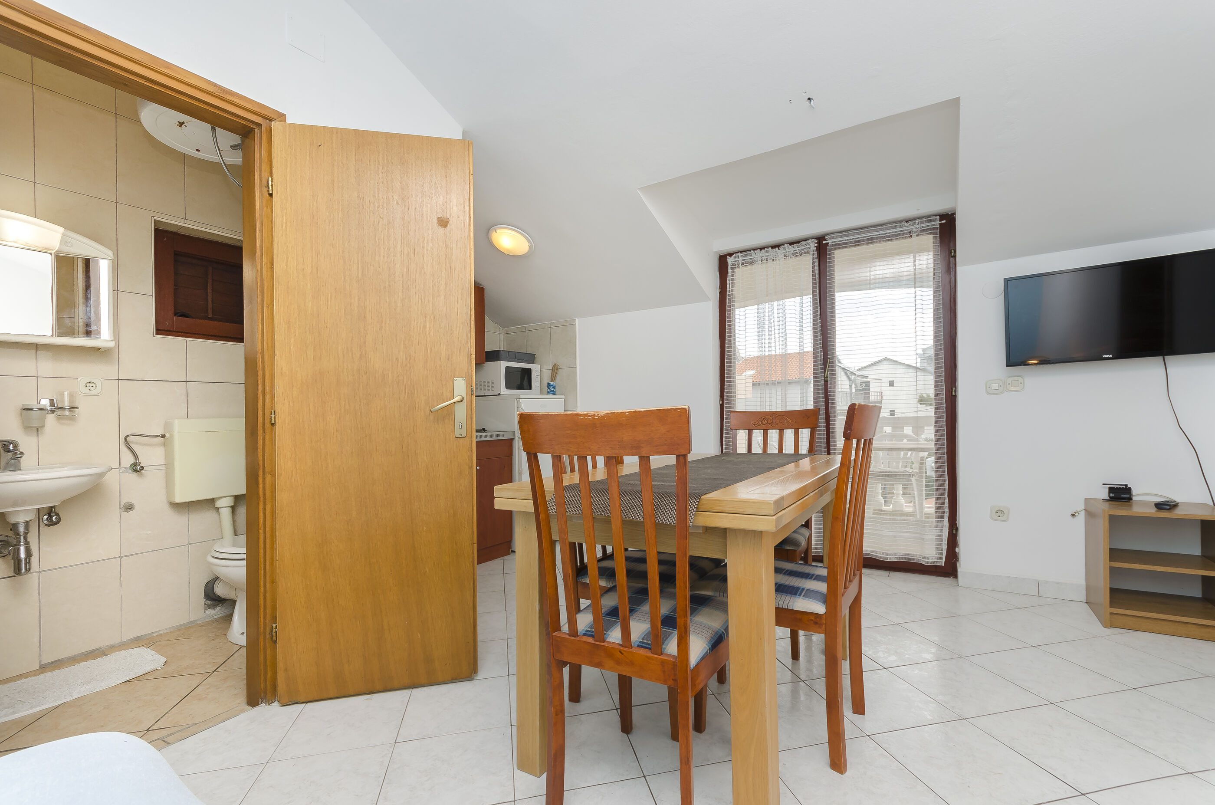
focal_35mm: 15
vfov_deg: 77.1
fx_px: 505
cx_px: 608
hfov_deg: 100.5
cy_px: 402
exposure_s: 1/100
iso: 200
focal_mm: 10
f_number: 8
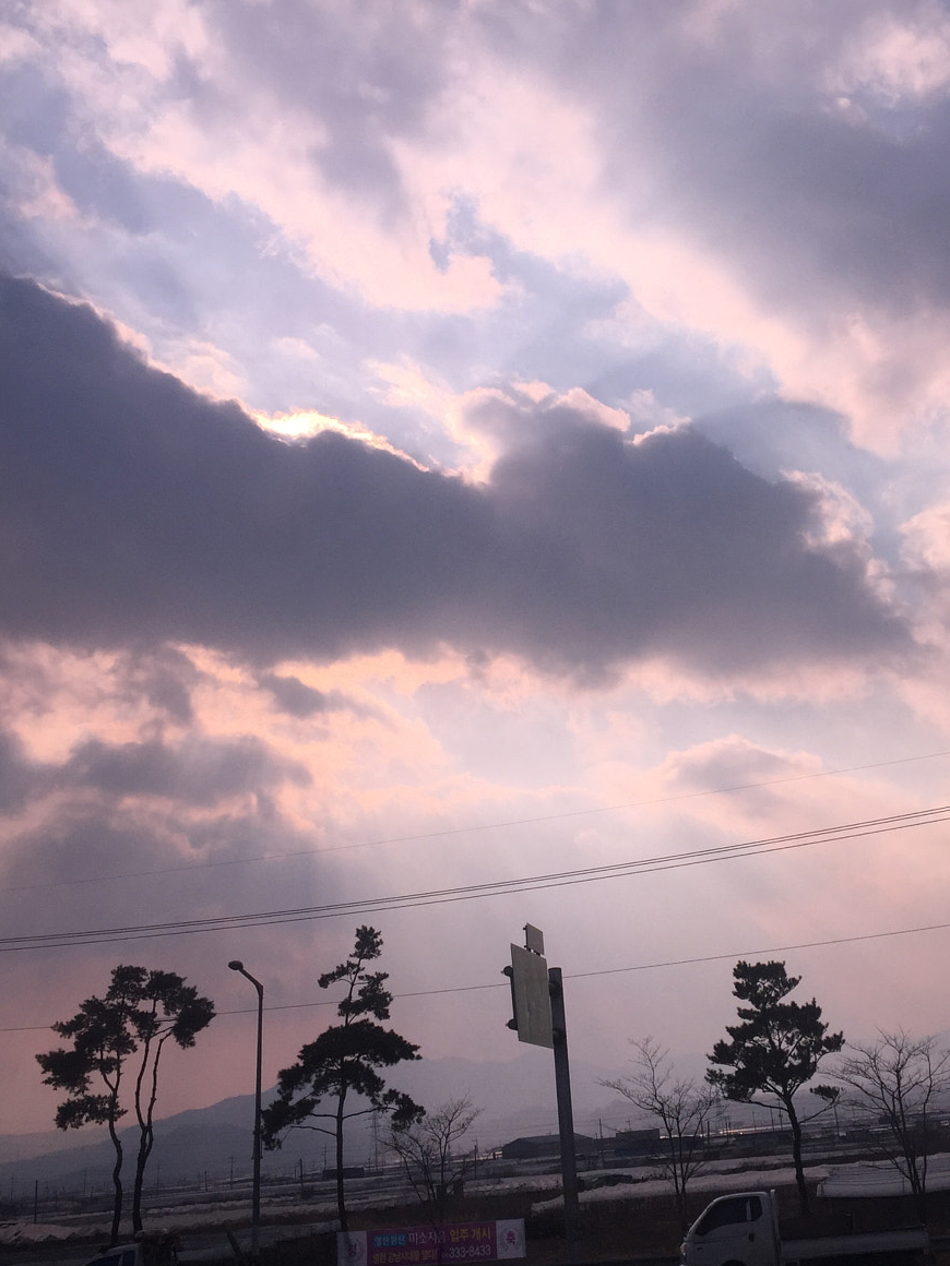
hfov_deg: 35.8
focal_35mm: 40
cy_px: 659
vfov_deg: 46.8
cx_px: 590
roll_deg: +1.7
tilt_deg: +12.2
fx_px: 1464
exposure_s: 1/775
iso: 32
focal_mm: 4.15
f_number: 2.2
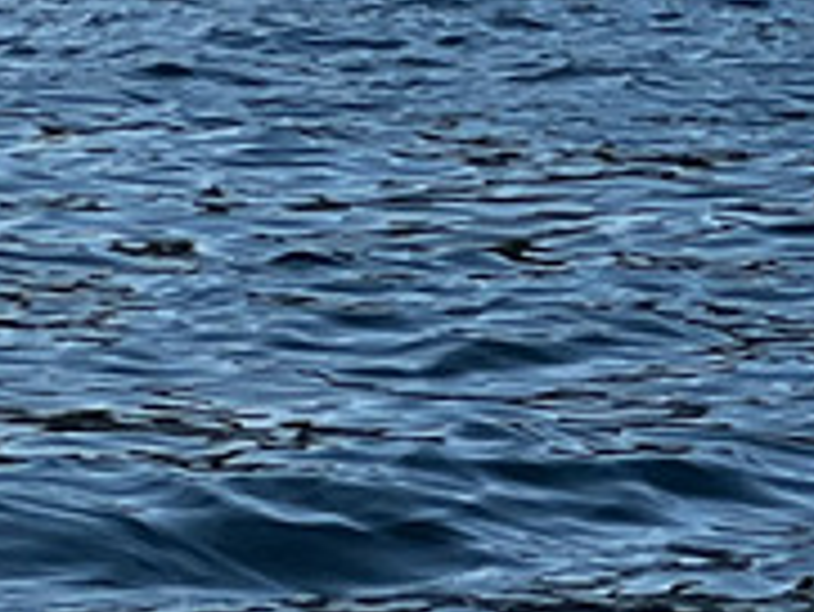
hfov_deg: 3.9
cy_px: -1220
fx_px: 12001
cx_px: 661
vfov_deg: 2.9
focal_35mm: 510
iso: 32
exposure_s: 1/464
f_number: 2.8
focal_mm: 9
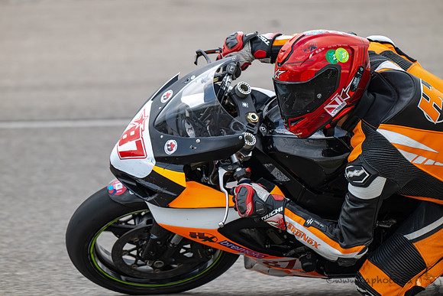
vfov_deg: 2.3
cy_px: 148
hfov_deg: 3.4
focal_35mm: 600
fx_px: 7385
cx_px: 222
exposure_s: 1/1250
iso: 1000
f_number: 6.3
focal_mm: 600
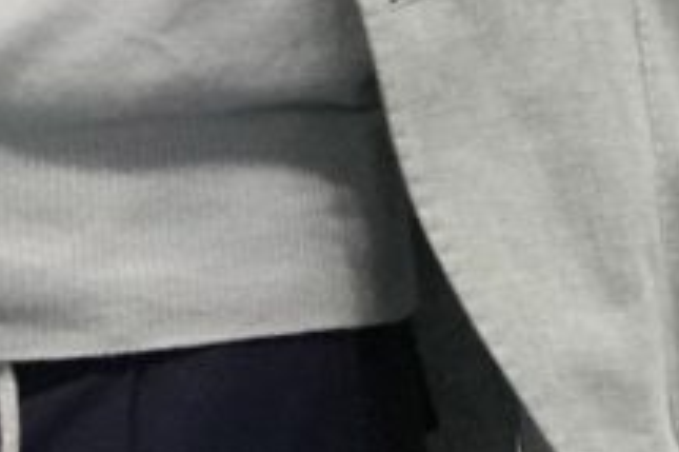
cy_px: -793
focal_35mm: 150
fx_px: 2827
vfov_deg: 8.1
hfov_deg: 13.6
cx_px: 47
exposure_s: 1/1250
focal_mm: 21
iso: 3200
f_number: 4
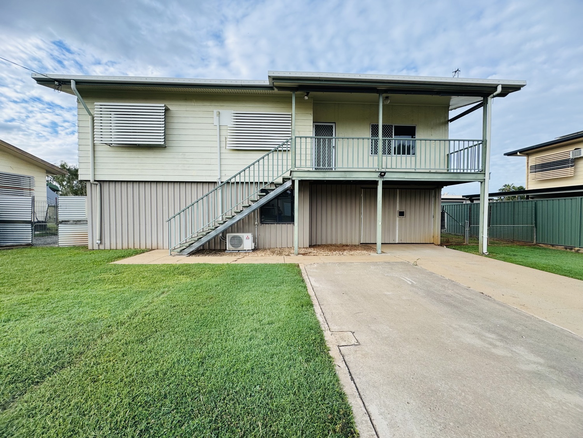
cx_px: 292
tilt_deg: -2.7
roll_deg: +1.5
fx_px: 236
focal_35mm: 14
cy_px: 219
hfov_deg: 102.1
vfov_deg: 85.7
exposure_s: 1/459
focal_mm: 2.22
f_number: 2.2
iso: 40
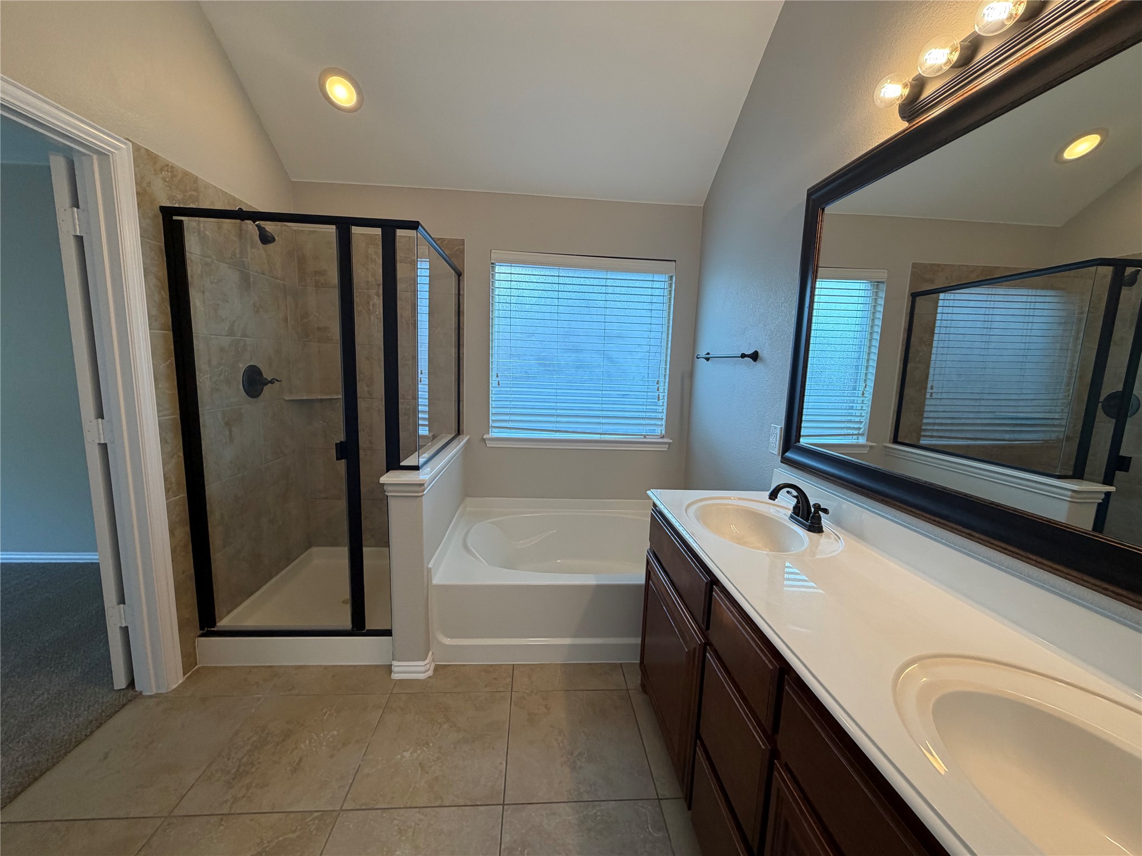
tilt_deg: -7.4
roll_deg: -1.7
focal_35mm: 14
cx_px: 571
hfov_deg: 102.1
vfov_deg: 85.7
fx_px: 462
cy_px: 428
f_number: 2.2
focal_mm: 2.22
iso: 160
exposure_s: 1/120
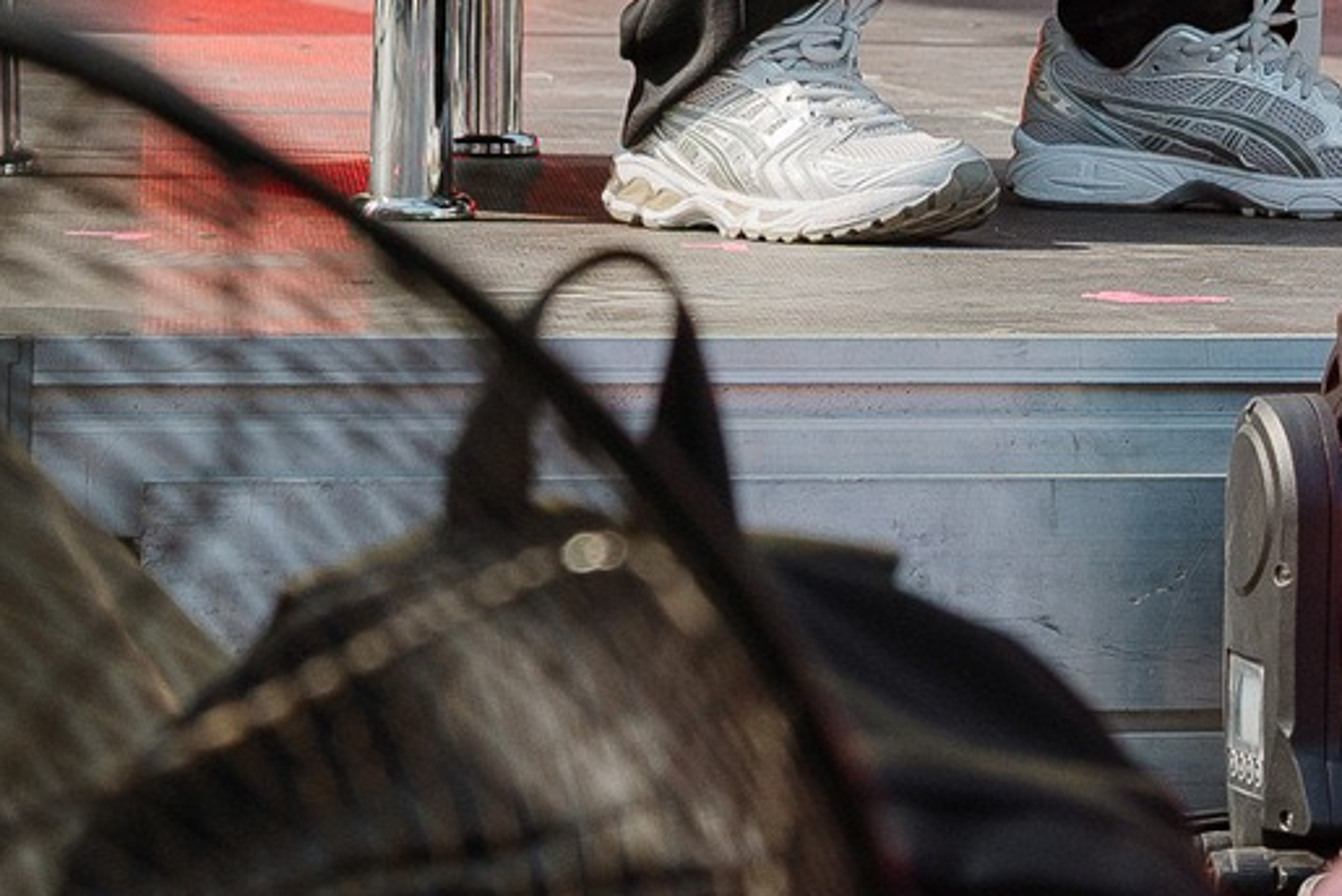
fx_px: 11488
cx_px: 1571
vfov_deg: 4.4
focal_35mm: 308
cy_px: -705
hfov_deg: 6.6
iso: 50
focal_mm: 62
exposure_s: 1/200
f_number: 5.6
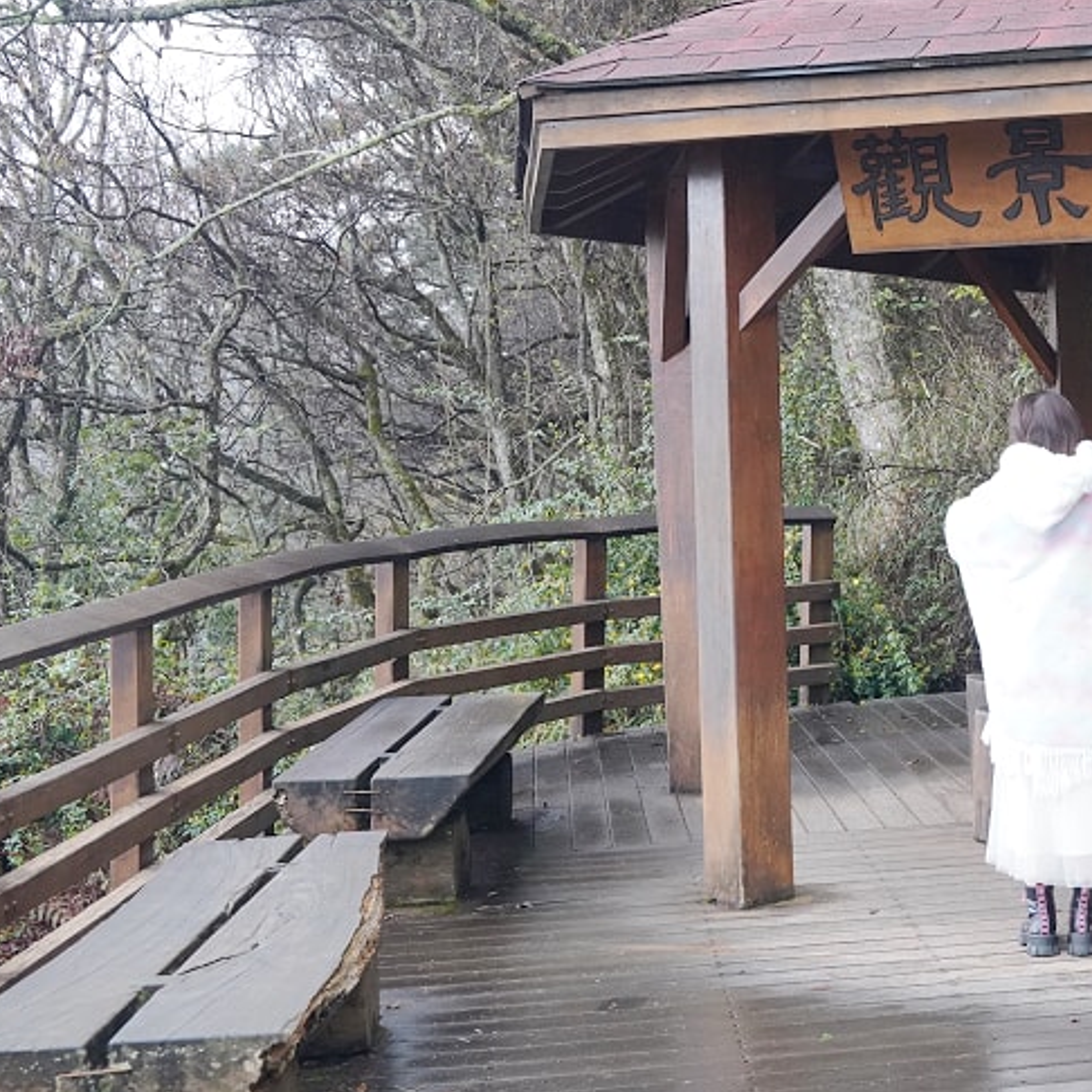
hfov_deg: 25.1
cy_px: 236
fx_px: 2320
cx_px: 1117
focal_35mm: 65
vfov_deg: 26.1
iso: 1600
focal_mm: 31
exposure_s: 1/160
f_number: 4
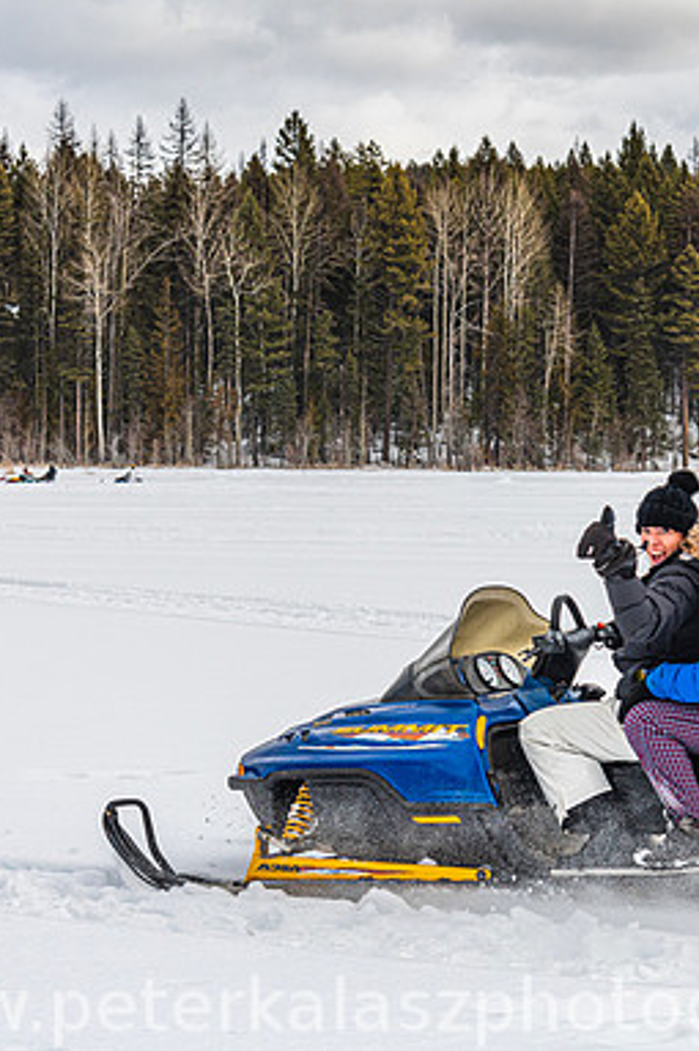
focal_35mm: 100
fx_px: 2915
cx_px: 493
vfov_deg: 20.4
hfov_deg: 13.6
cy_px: 523
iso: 400
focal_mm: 66
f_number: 8
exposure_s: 1/1250
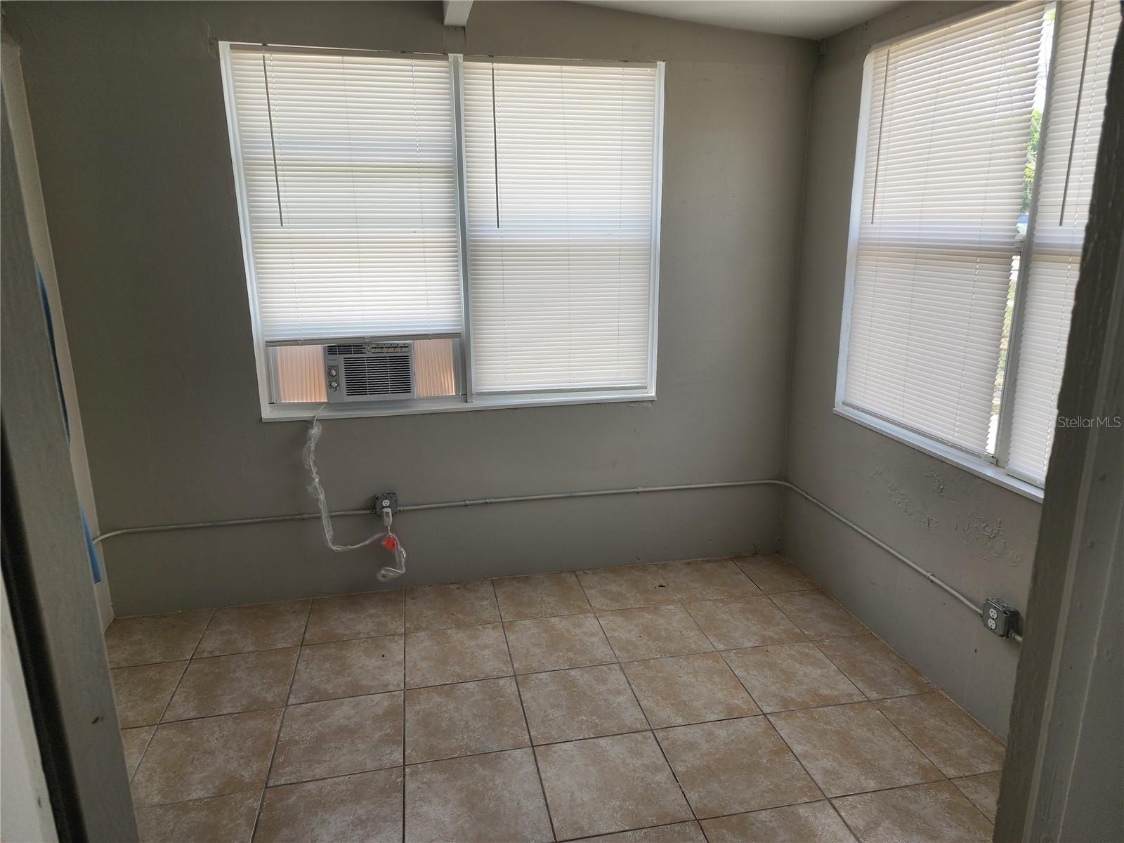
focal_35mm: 23
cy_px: 422
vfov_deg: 58.9
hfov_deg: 73.9
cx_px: 562
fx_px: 747
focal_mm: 6.4
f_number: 1.8
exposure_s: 1/180
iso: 20
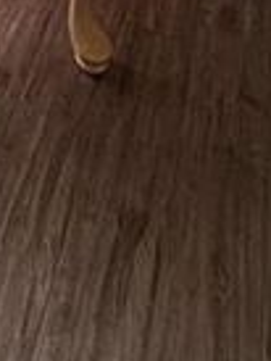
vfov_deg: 17.2
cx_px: -92
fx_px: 709
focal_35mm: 68
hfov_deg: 19.7
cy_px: -418
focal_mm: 2.22
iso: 64
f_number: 2.2
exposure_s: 1/106
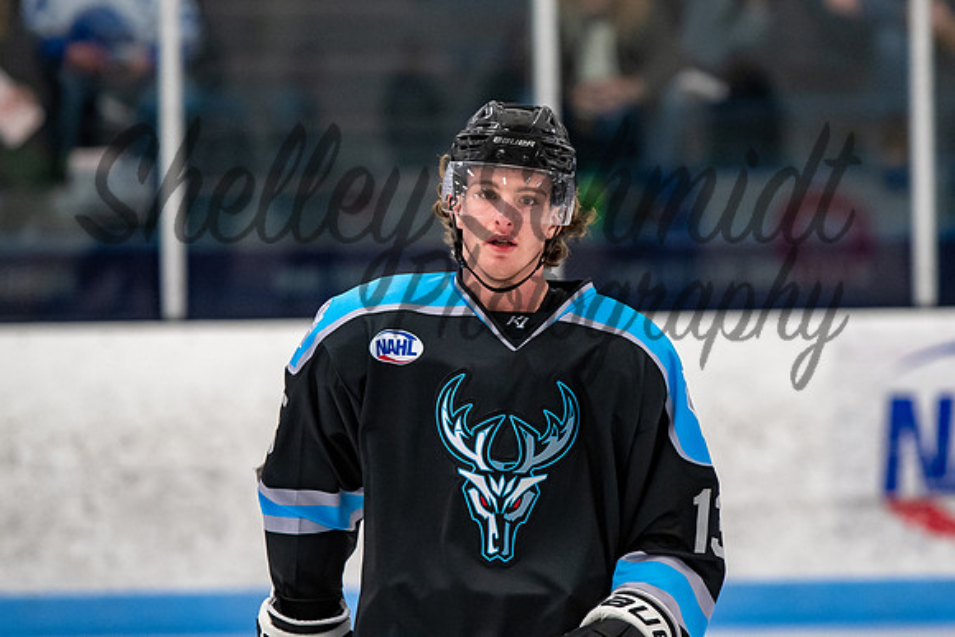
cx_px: 533
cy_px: 266
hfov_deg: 6.4
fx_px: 8567
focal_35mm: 323
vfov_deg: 4.3
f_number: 3.2
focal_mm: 185
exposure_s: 1/800
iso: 2000
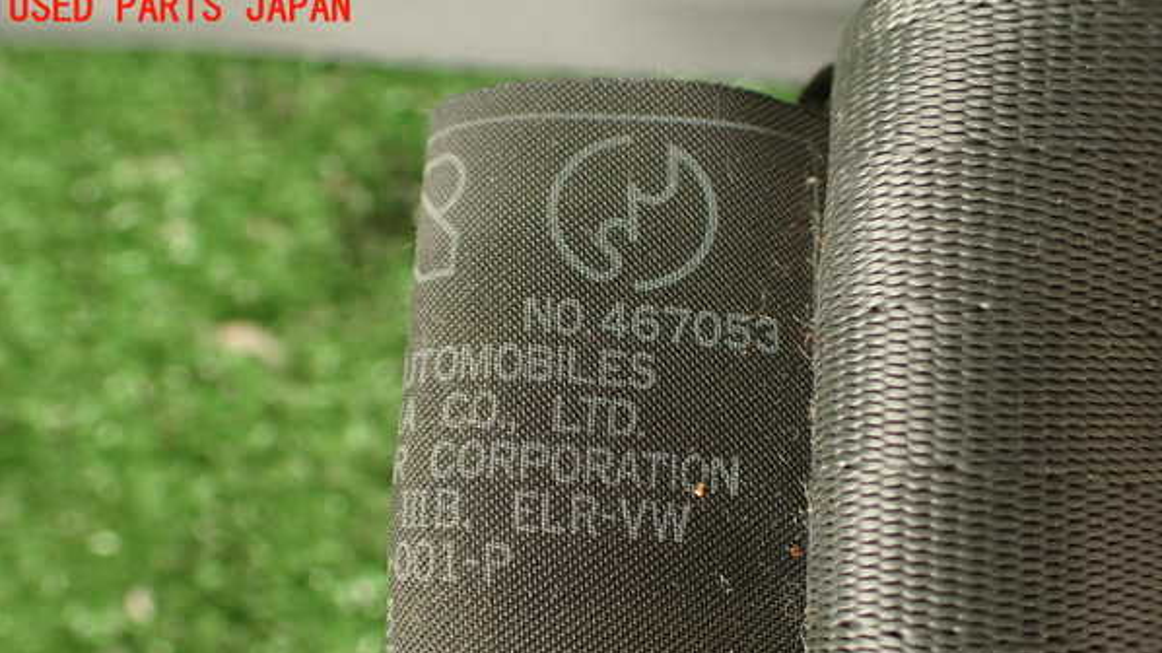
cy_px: 422
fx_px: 1078
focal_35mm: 35
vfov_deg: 33.5
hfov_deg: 56.6
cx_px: 581
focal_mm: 5.79
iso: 125
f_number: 2.4
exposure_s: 1/60
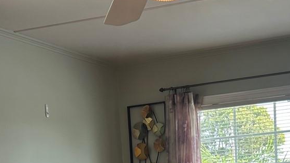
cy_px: 265
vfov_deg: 13.8
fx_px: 623
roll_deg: +2.9
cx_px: 171
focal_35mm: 81
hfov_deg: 26.2
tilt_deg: -7.1
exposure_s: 1/150
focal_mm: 5.7
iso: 32
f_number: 1.5
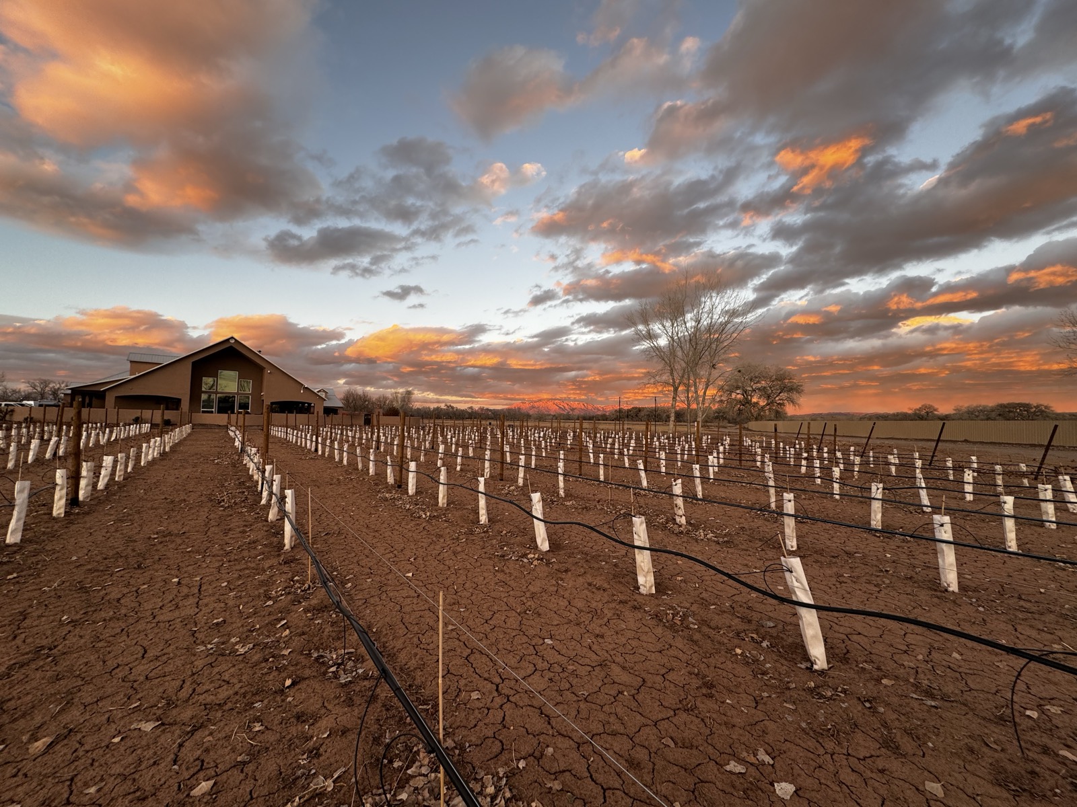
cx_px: 538
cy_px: 404
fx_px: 436
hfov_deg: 102.1
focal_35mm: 14
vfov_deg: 85.7
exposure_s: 1/99
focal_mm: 2.22
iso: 40
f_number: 2.2
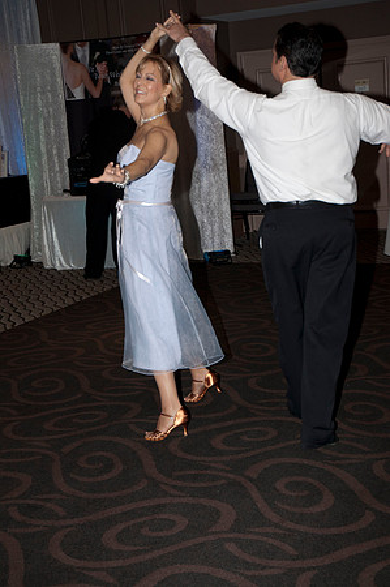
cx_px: 195
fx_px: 855
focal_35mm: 52
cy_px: 294
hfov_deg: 25.7
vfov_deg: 37.9
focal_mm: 35
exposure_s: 1/160
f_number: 5.6
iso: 400
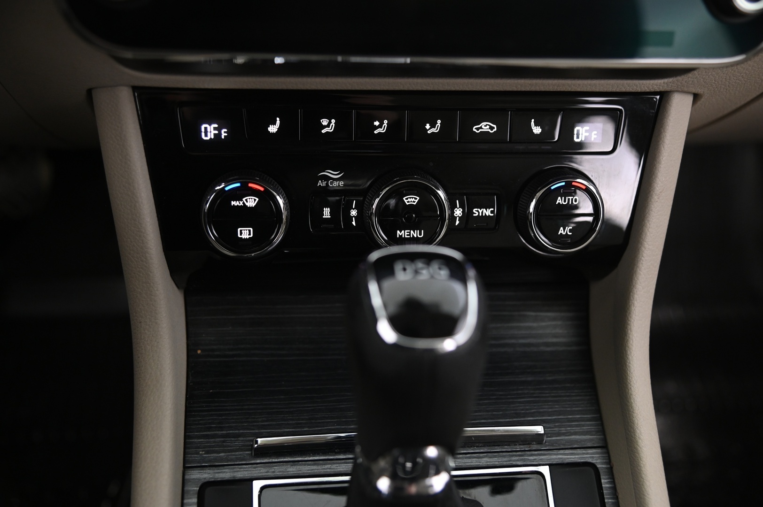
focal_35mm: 40
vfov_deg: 33.3
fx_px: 847
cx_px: 382
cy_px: 254
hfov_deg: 48.5
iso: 2000
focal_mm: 40
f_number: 4
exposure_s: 1/13
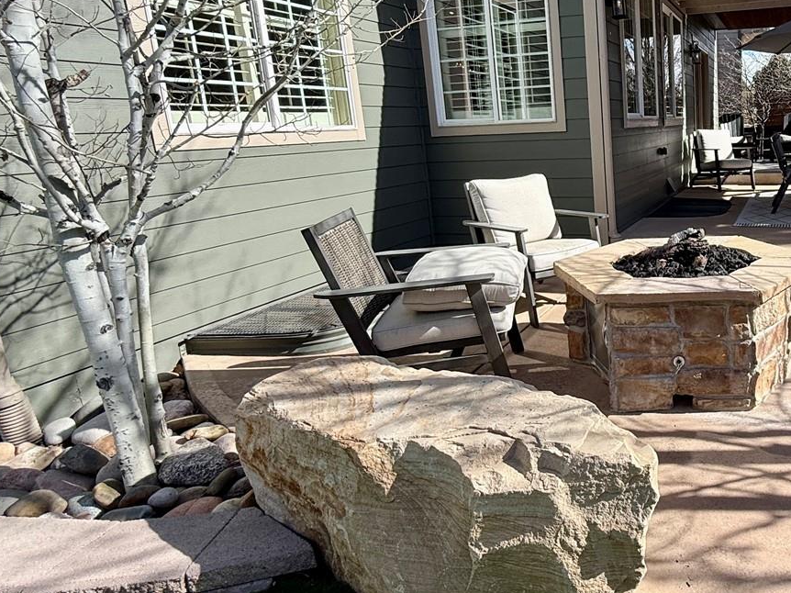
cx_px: 649
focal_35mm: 26
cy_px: 230
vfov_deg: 52.6
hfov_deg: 61.0
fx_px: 594
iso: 50
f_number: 2.2
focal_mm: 2.22
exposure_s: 1/1211
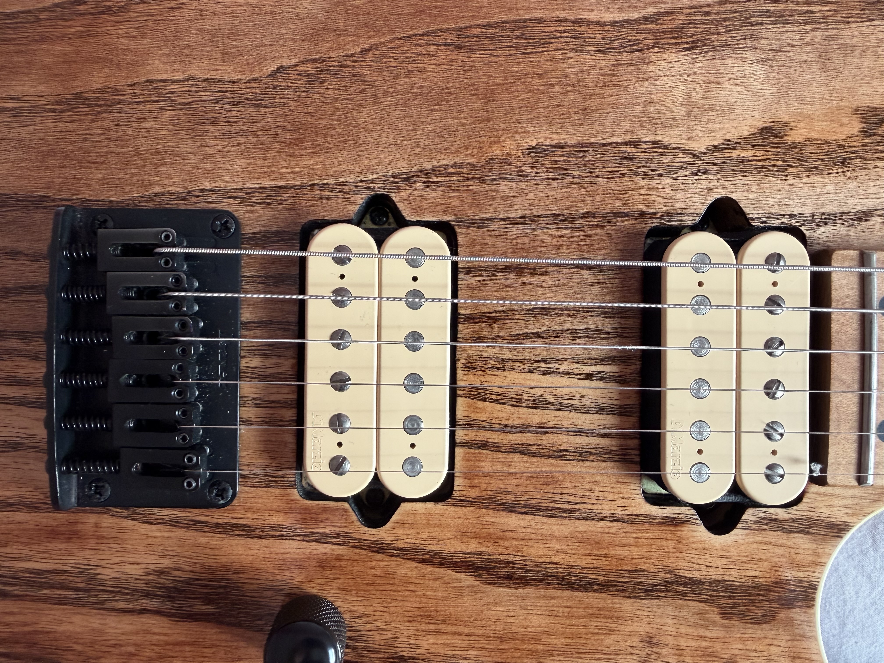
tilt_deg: -88.7
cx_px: 442
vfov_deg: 56.8
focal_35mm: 24
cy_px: 332
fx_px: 613
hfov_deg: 71.6
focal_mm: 2.22
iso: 160
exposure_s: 1/121
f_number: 2.2
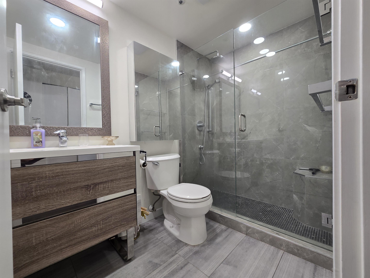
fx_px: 139
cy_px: 139
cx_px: 185
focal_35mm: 13
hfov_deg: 106.2
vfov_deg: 89.9
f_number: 2.2
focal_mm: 2.2
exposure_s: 1/60
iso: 50
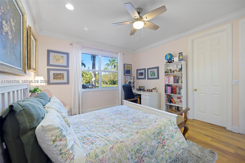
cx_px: 122
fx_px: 95
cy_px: 82
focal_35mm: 14
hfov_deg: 104.3
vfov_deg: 81.2
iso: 160
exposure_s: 1/4
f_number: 9
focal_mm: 14
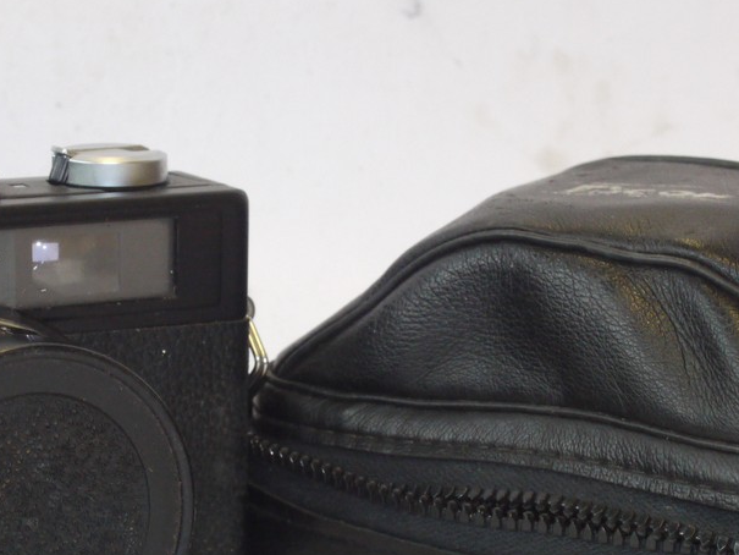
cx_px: 211
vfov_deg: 12.4
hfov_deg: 16.5
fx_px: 2541
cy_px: 417
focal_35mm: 119
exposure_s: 1/50
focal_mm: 30
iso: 800
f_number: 9
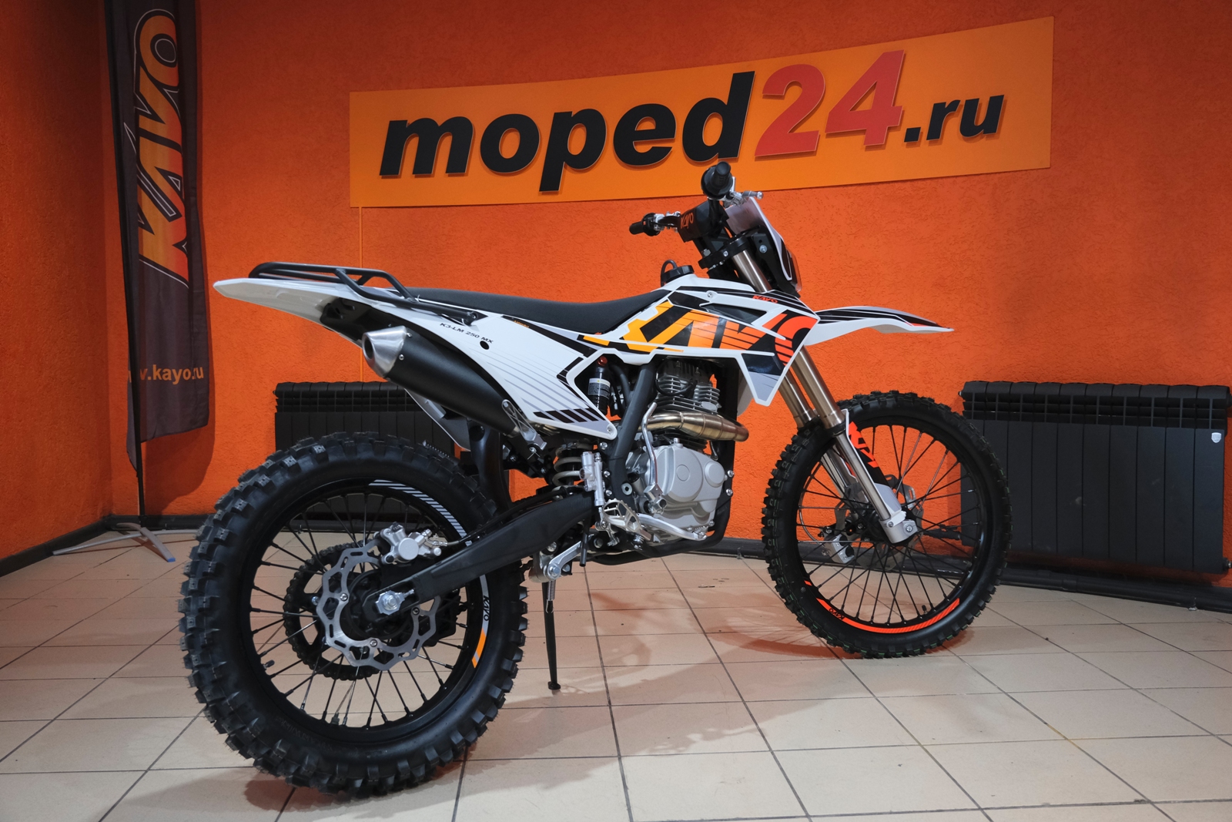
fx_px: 1027
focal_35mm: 30
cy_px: 411
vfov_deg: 43.6
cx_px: 616
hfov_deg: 61.9
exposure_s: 1/200
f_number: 4
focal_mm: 20.2
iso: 2000
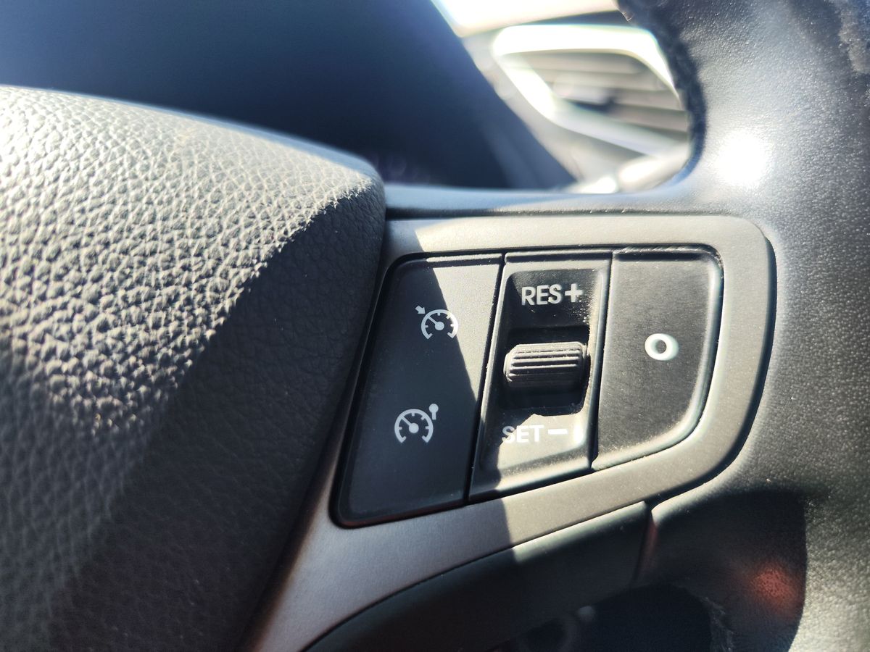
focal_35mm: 23
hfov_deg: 73.9
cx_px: 435
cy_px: 326
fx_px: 578
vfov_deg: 58.9
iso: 225
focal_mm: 7.01
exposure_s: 1/474
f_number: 1.69
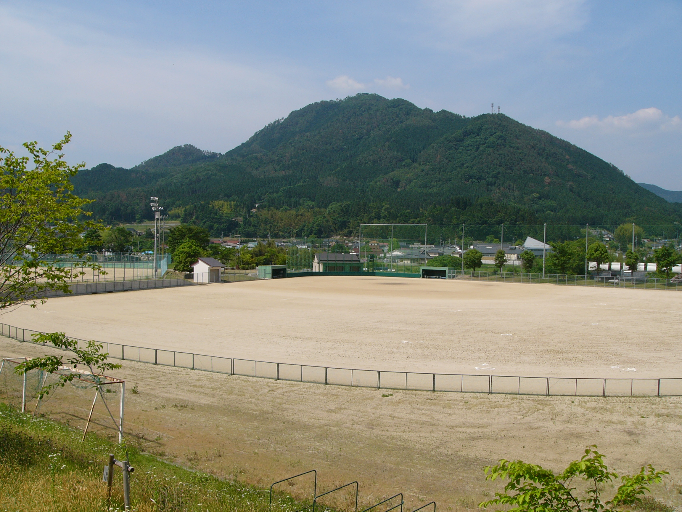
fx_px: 709
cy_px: 256
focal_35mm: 36
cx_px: 341
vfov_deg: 39.7
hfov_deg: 51.4
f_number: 5.6
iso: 50
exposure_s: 1/500
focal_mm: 6
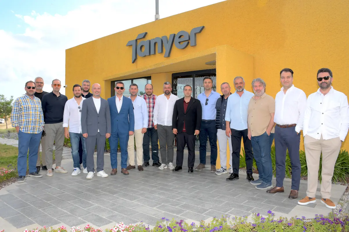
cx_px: 174
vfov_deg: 47.9
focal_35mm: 27
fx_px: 262
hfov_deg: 67.4
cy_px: 116
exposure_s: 1/250
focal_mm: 18
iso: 200
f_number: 11
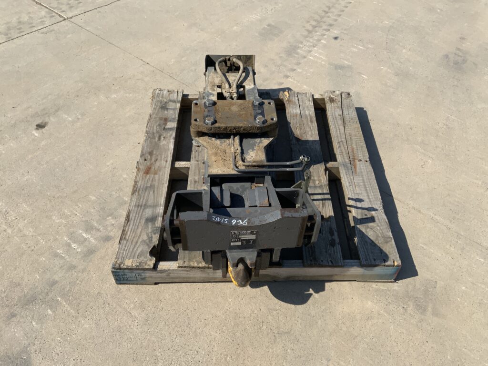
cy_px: 183
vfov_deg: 48.2
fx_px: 409
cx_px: 244
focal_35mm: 29
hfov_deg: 61.7
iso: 16
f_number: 1.8
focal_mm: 3
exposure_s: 1/2427
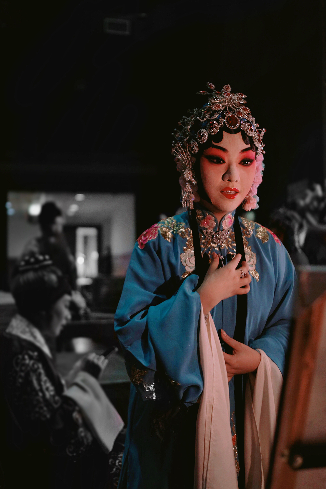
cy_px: 244
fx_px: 475
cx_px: 163
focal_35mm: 35
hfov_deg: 37.9
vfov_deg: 54.4
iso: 800
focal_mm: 23
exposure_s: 1/180
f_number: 1.4
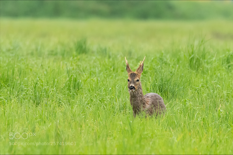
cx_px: 116
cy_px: 78
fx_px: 3883
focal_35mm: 600
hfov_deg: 3.4
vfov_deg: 2.3
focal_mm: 600
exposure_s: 1/640
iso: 800
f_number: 6.3
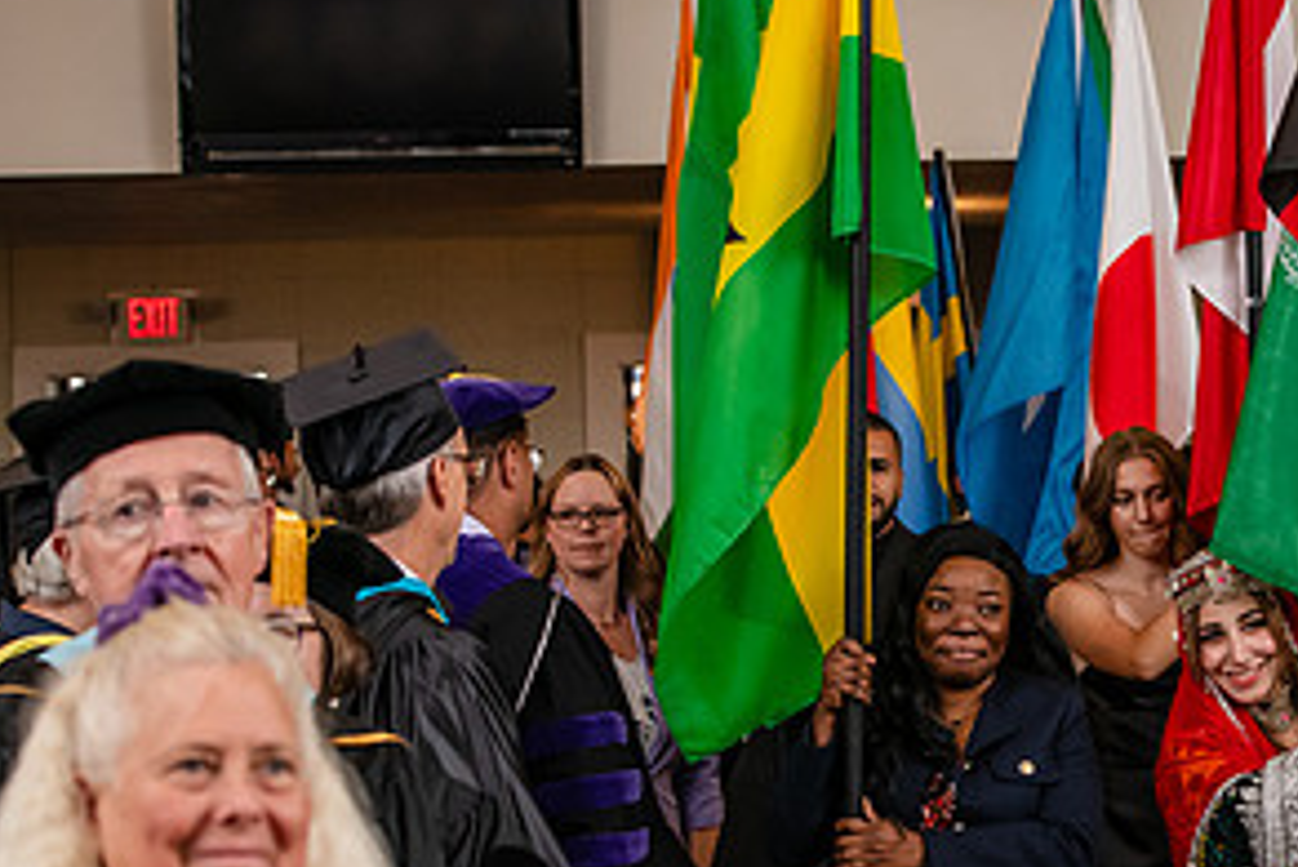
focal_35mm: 139
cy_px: 754
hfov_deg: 14.6
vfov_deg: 9.8
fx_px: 5014
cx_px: 1174
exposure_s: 1/200
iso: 1600
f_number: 5.6
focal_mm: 70
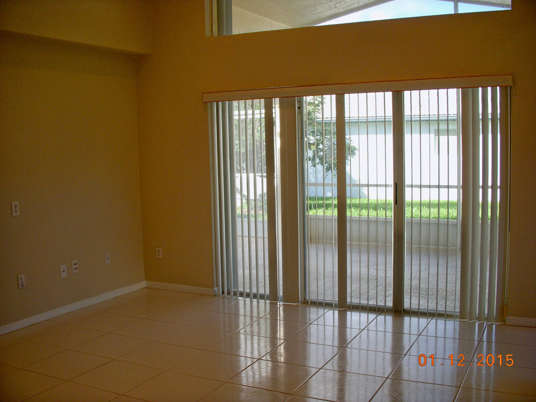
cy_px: 201
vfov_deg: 37.7
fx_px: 588
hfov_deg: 49.0
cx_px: 268
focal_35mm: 38
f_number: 3.3
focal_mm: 6.3
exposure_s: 1/50
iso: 100
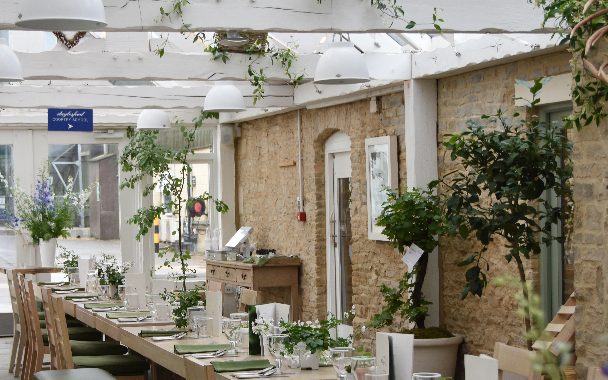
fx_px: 1405
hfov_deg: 24.4
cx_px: 238
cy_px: 243
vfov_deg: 15.4
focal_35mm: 85
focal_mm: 35
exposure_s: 1/60
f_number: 4.2
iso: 400
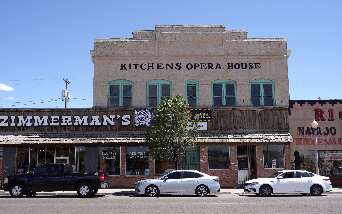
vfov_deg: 34.4
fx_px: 345
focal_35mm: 37
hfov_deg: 52.7
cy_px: 114
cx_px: 170
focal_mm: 36
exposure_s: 1/100
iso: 100
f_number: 13
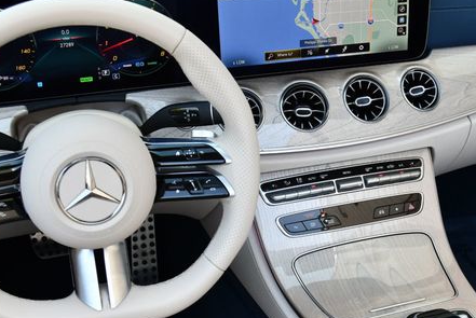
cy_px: 183
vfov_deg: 23.4
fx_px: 768
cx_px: 312
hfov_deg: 34.2
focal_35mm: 58
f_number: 4.5
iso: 400
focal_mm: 20
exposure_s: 1/250
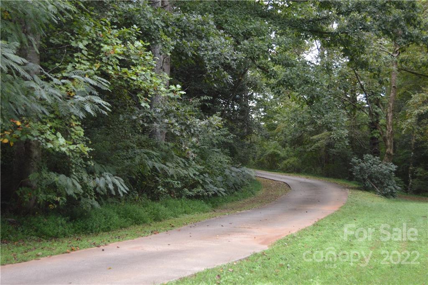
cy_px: 142
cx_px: 214
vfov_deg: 28.0
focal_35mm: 48
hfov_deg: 41.2
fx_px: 570
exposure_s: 1/125
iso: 400
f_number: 5.6
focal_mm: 32
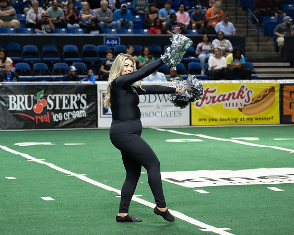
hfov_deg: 15.8
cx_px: 142
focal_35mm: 122
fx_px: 1059
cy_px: 94
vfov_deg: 12.7
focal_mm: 70
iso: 3200
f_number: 2.8
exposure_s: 1/800
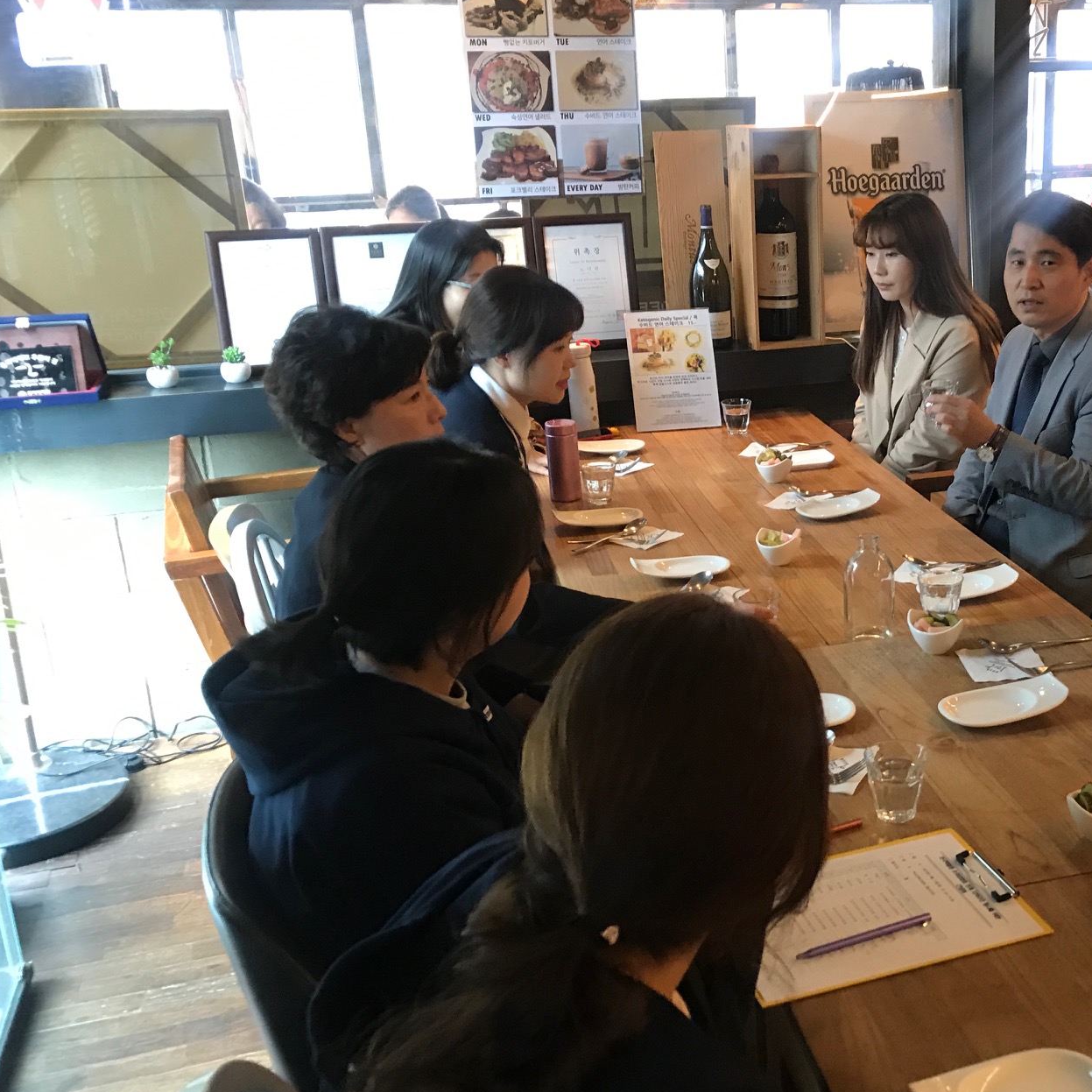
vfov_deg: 41.8
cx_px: 866
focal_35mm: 40
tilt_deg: -18.8
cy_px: 581
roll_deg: -0.9
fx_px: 1428
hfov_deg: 40.2
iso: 50
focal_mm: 3.99
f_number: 1.8
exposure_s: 1/15
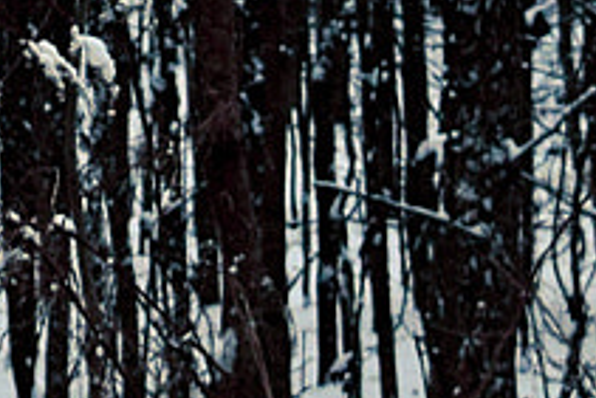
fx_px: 5828
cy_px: -833
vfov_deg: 3.8
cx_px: -311
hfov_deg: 5.8
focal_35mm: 352
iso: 400
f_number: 5.6
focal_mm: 31
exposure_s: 1/80
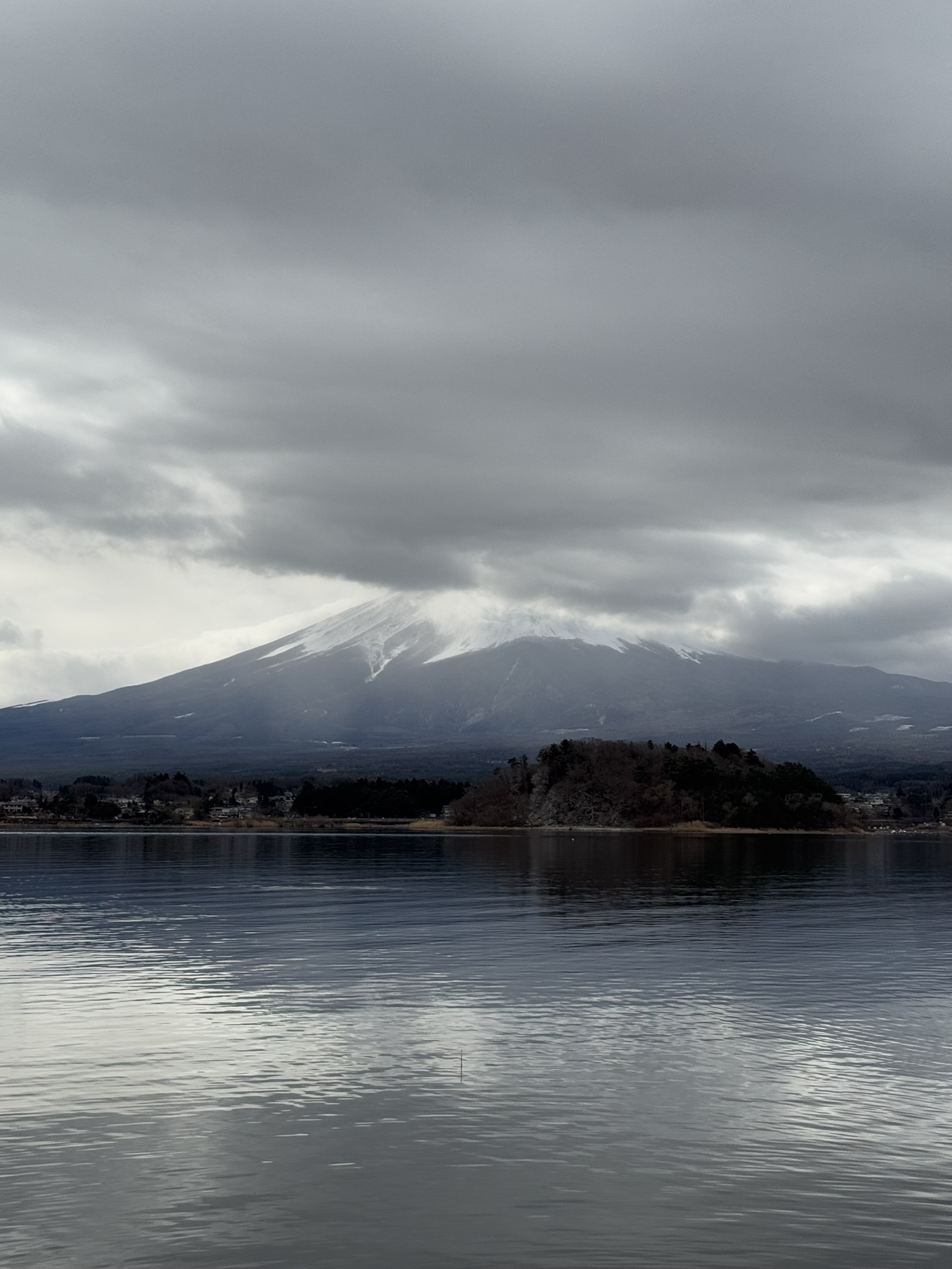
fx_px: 1760
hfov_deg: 30.3
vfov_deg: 39.7
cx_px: 476
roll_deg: -0.7
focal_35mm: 48
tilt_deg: +7.6
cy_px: 634
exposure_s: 1/6410
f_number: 1.78
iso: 80
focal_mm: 6.76
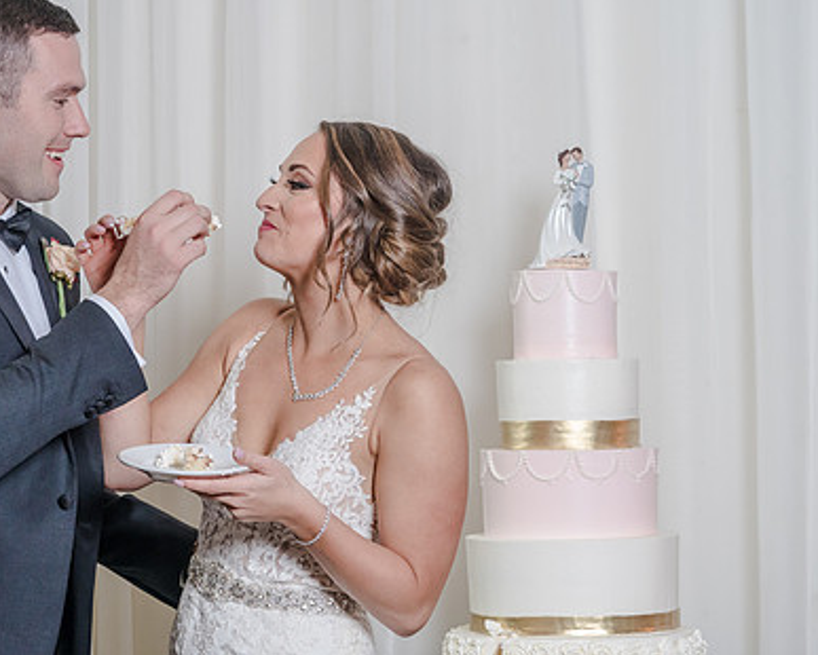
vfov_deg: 13.6
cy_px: 376
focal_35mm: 113
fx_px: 2737
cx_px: 332
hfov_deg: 17.0
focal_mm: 72
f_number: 5.6
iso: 2000
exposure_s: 1/100
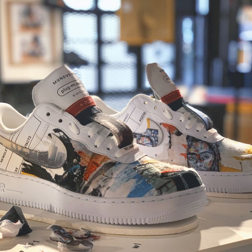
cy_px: 126
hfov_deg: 27.7
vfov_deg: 27.7
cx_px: 120
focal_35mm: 62
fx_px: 511
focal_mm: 6
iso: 200
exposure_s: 1/50
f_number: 2.4
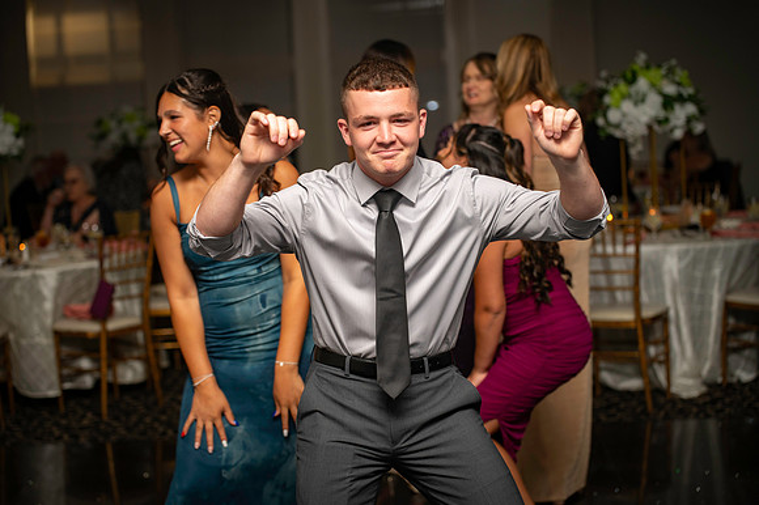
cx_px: 380
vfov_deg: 19.4
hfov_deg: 28.9
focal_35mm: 70
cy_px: 252
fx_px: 1475
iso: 640
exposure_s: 1/125
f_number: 2.8
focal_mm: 70
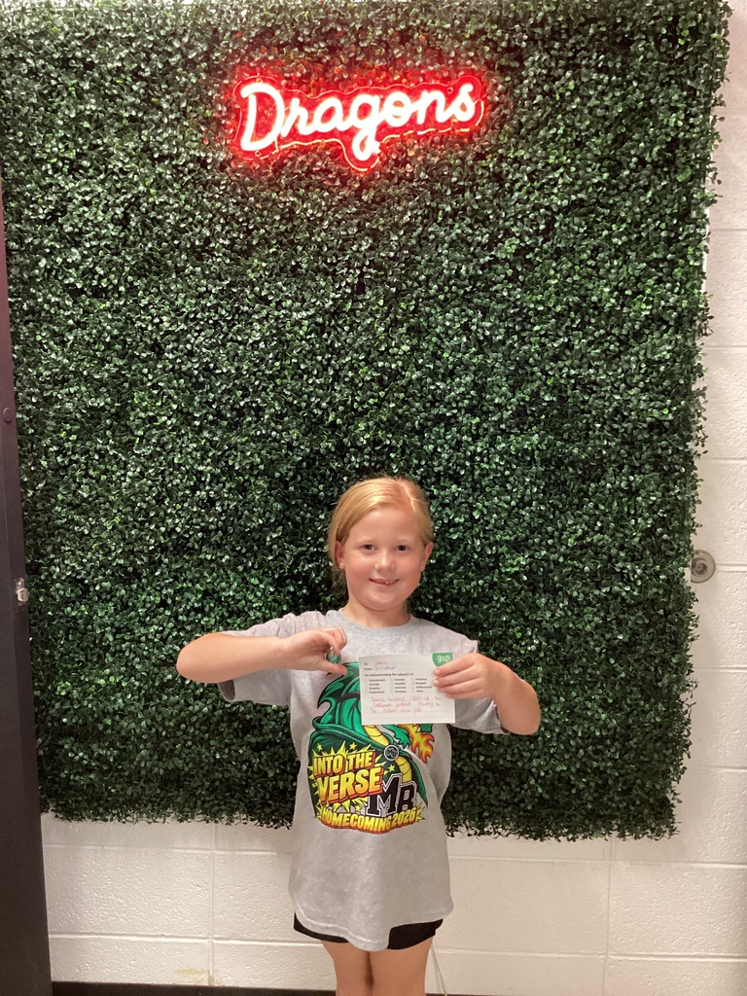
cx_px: 374
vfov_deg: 58.4
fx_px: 892
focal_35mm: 31
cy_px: 498
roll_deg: +0.6
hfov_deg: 45.4
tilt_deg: -10.2
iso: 400
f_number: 2.4
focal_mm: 3.3
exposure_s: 1/40
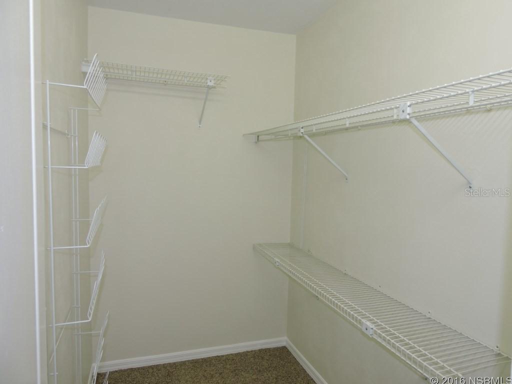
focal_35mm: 24
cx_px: 256
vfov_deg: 56.8
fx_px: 355
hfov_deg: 71.6
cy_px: 192
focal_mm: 4.3
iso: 125
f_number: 3.3
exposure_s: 1/40
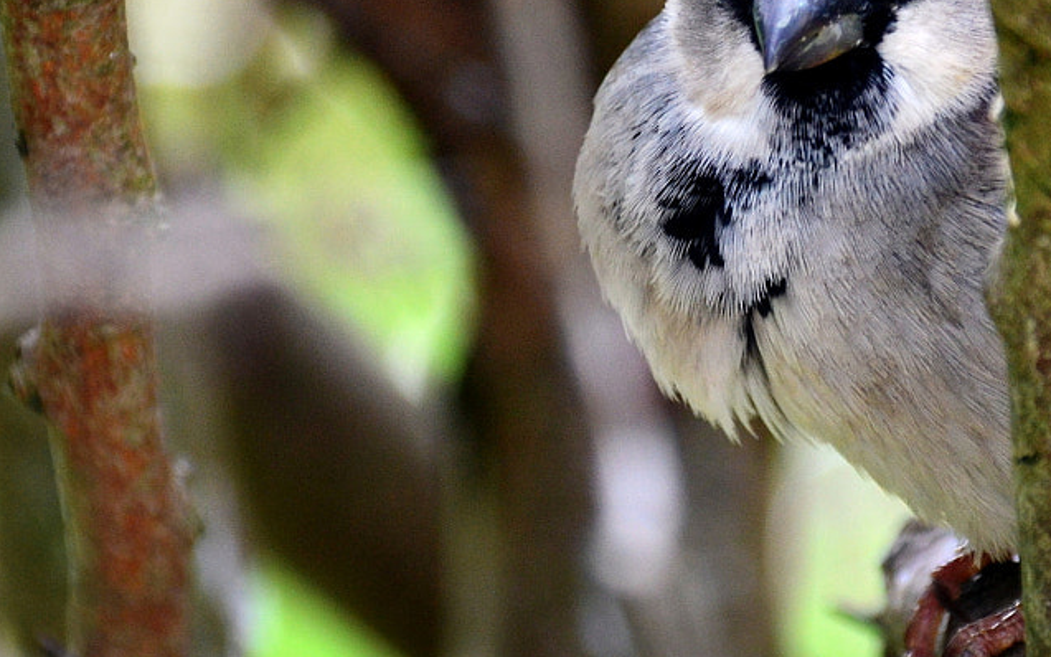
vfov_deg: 1.1
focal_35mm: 1151
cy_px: -15
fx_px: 32965
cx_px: 865
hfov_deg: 1.8
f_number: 7.1
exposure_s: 1/30
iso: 640
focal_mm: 300
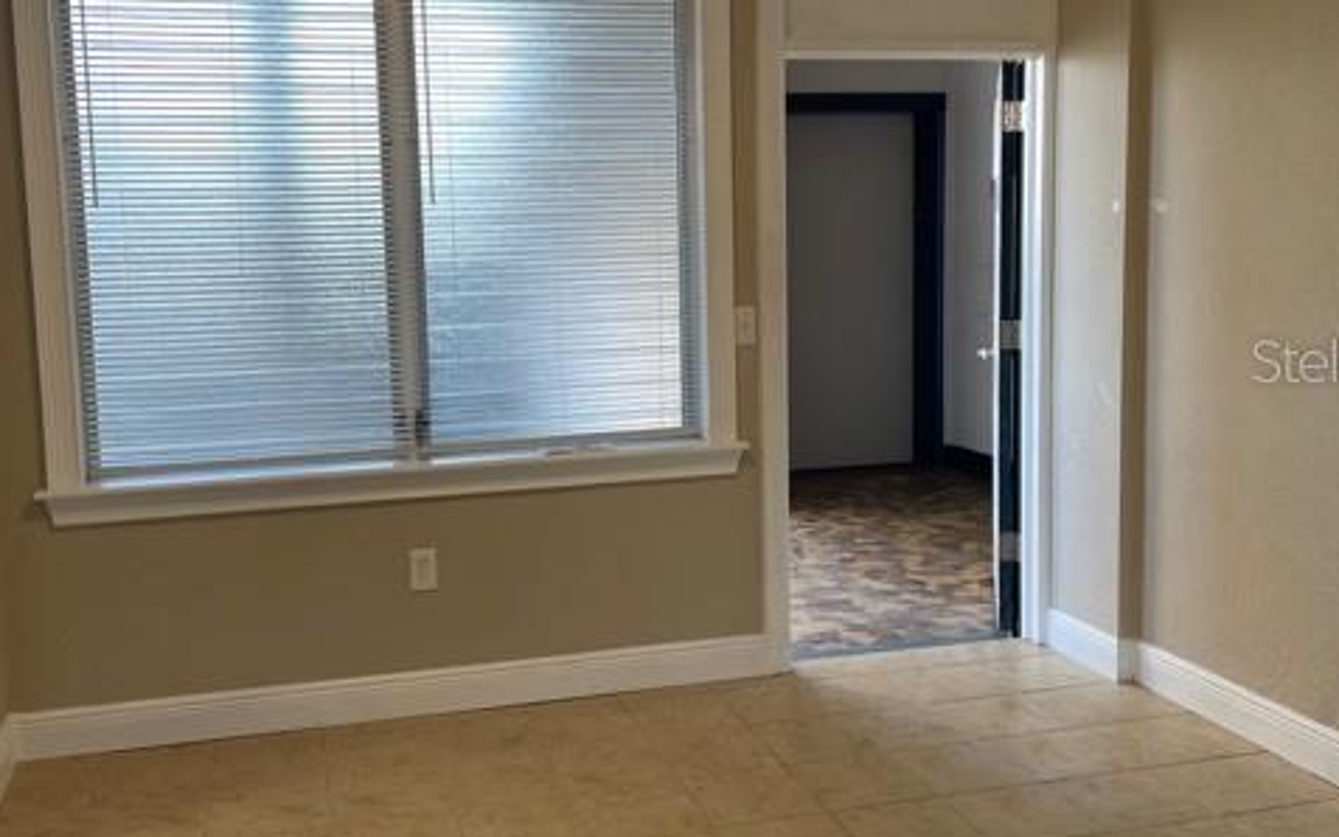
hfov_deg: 52.7
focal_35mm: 37
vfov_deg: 34.4
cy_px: 360
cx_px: 618
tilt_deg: -6.2
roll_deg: +1.5
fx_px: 1350
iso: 64
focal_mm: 4.2
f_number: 1.6
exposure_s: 1/120
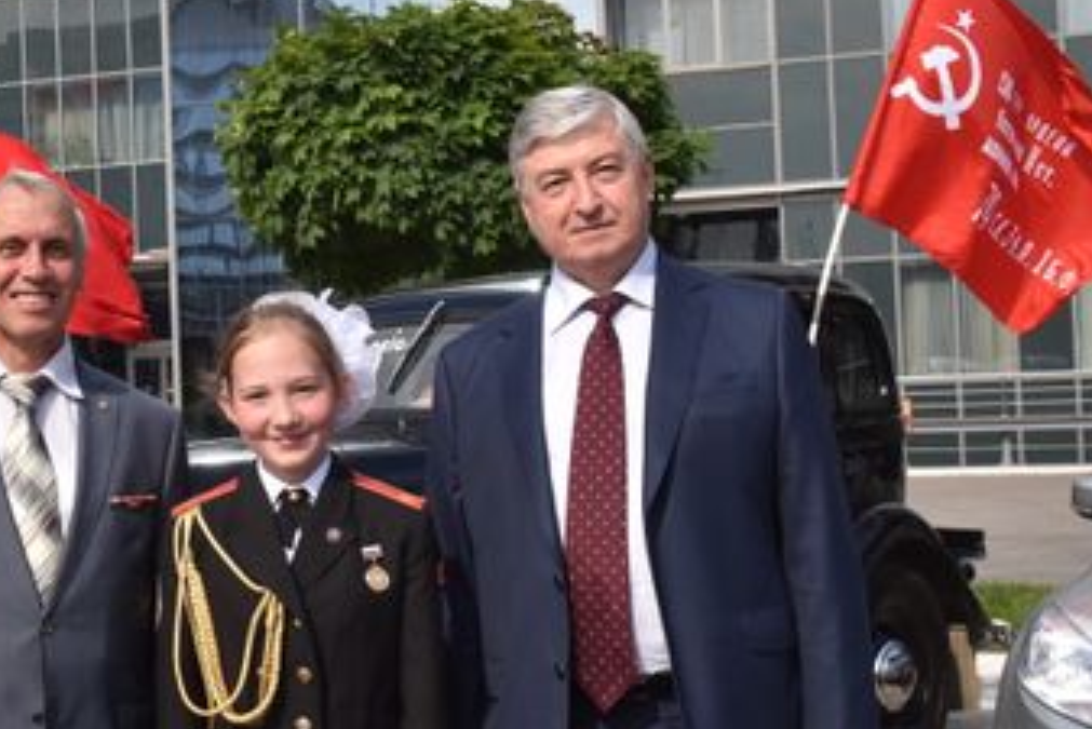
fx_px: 1821
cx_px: 152
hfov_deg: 32.1
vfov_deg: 22.6
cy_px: 350
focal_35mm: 60
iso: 500
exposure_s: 1/1000
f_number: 9
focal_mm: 29
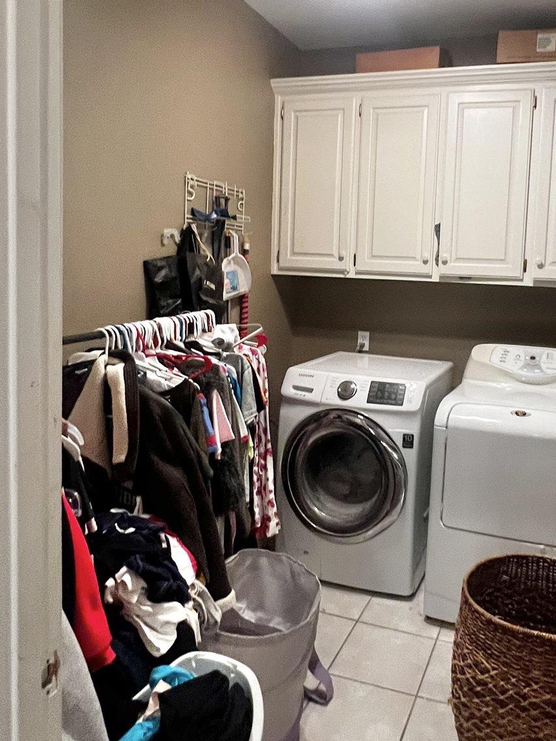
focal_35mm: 26
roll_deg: -2.2
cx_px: 383
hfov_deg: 51.8
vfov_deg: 67.0
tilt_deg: -5.6
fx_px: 557
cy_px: 318
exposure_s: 1/60
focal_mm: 1.57
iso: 320
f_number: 1.8
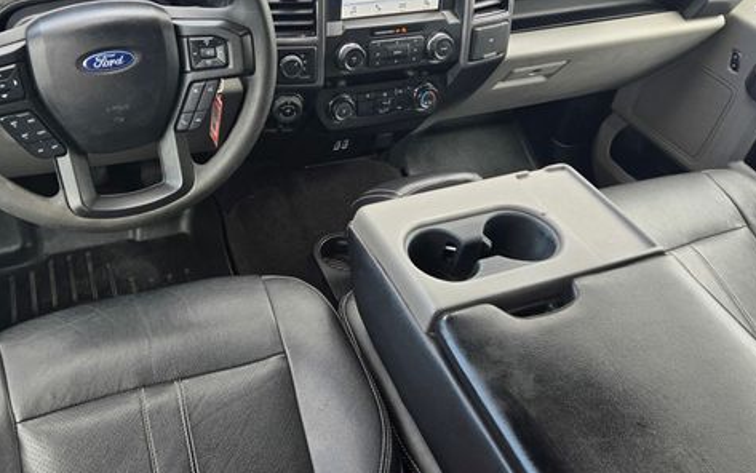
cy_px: 141
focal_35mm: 33
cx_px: 280
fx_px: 680
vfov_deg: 37.7
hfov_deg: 57.4
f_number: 1.8
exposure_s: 1/180
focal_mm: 5.4
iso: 64
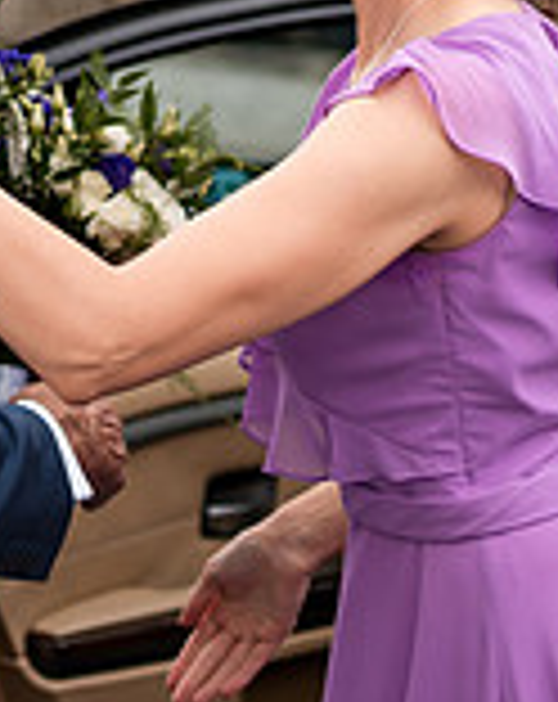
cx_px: 414
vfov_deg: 10.6
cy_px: 38
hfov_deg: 8.5
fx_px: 3772
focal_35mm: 182
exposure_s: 1/1600
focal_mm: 35
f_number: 1.8
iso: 100
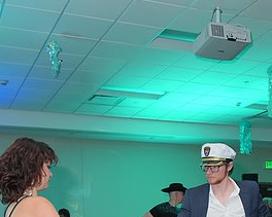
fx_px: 515
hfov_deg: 29.5
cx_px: 162
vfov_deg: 21.7
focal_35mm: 64
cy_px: 275
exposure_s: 1/200
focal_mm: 31
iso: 3200
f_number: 4
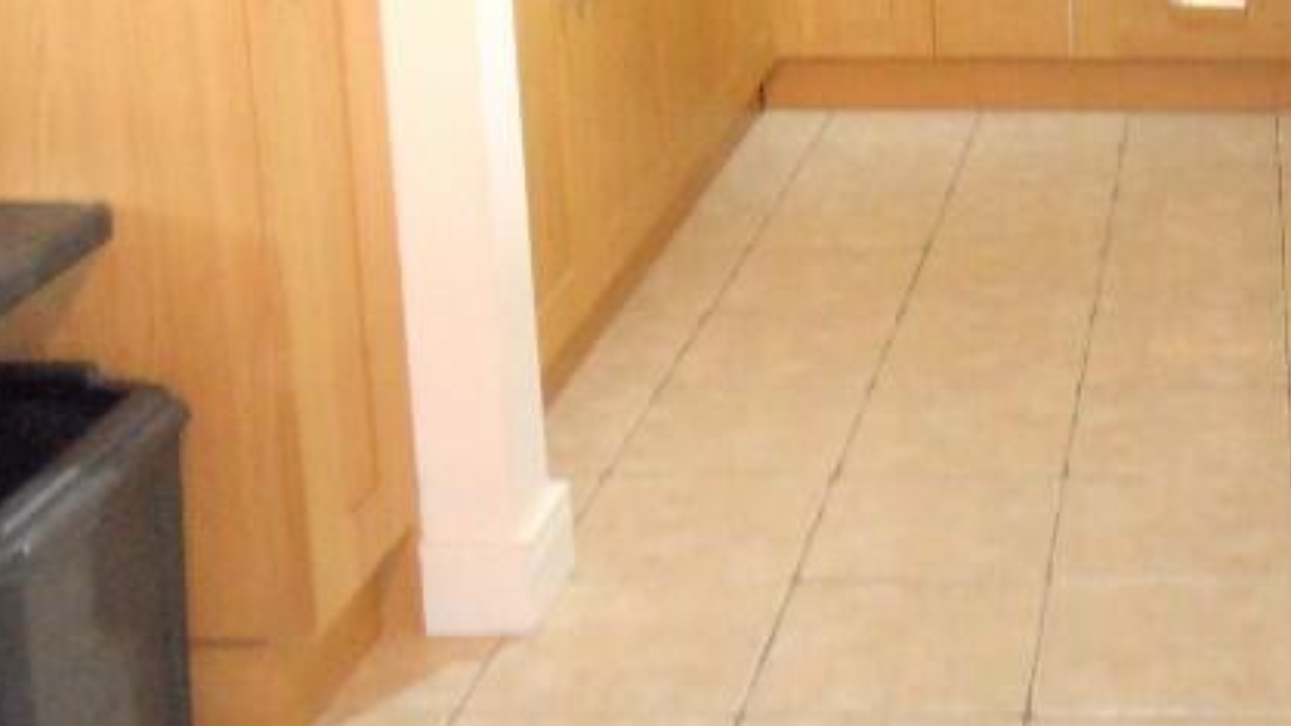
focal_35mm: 64
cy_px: -56
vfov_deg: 18.2
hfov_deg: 30.3
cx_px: 1316
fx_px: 2191
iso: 200
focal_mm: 3.9
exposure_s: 1/30
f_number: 3.2
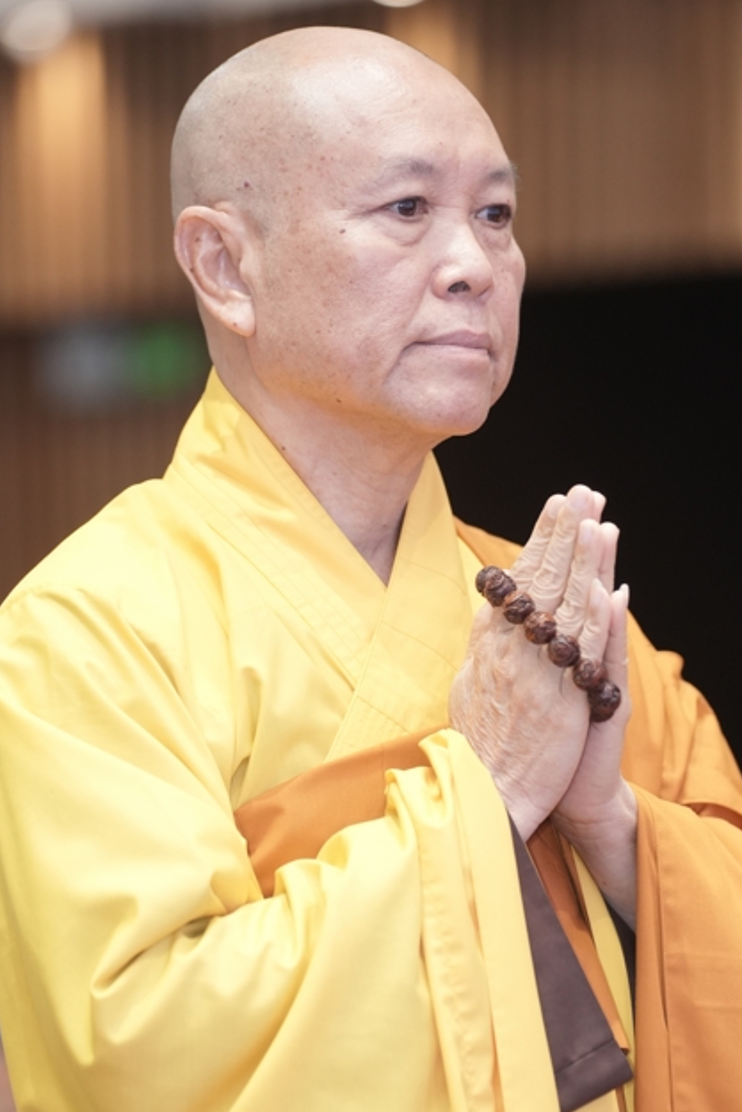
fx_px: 6365
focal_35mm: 206
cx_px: 388
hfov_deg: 6.7
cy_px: 672
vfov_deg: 10.0
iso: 1600
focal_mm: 132
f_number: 2.8
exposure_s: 1/125
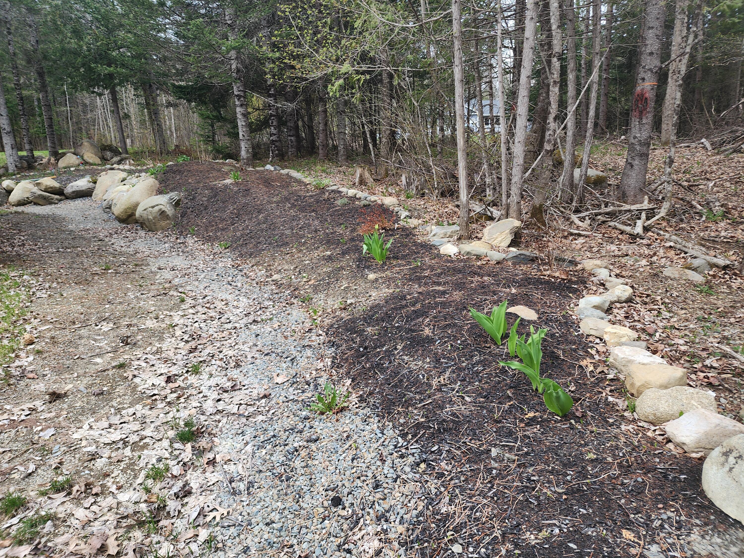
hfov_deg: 73.9
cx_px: 372
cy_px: 279
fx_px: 494
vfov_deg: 58.9
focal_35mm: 23
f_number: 1.8
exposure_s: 1/180
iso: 80
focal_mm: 6.4
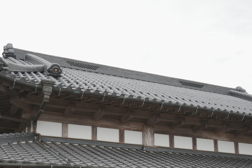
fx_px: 371
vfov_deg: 24.6
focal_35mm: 53
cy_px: 158
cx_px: 107
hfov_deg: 37.4
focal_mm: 28
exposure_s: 1/400
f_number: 2.8
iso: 100
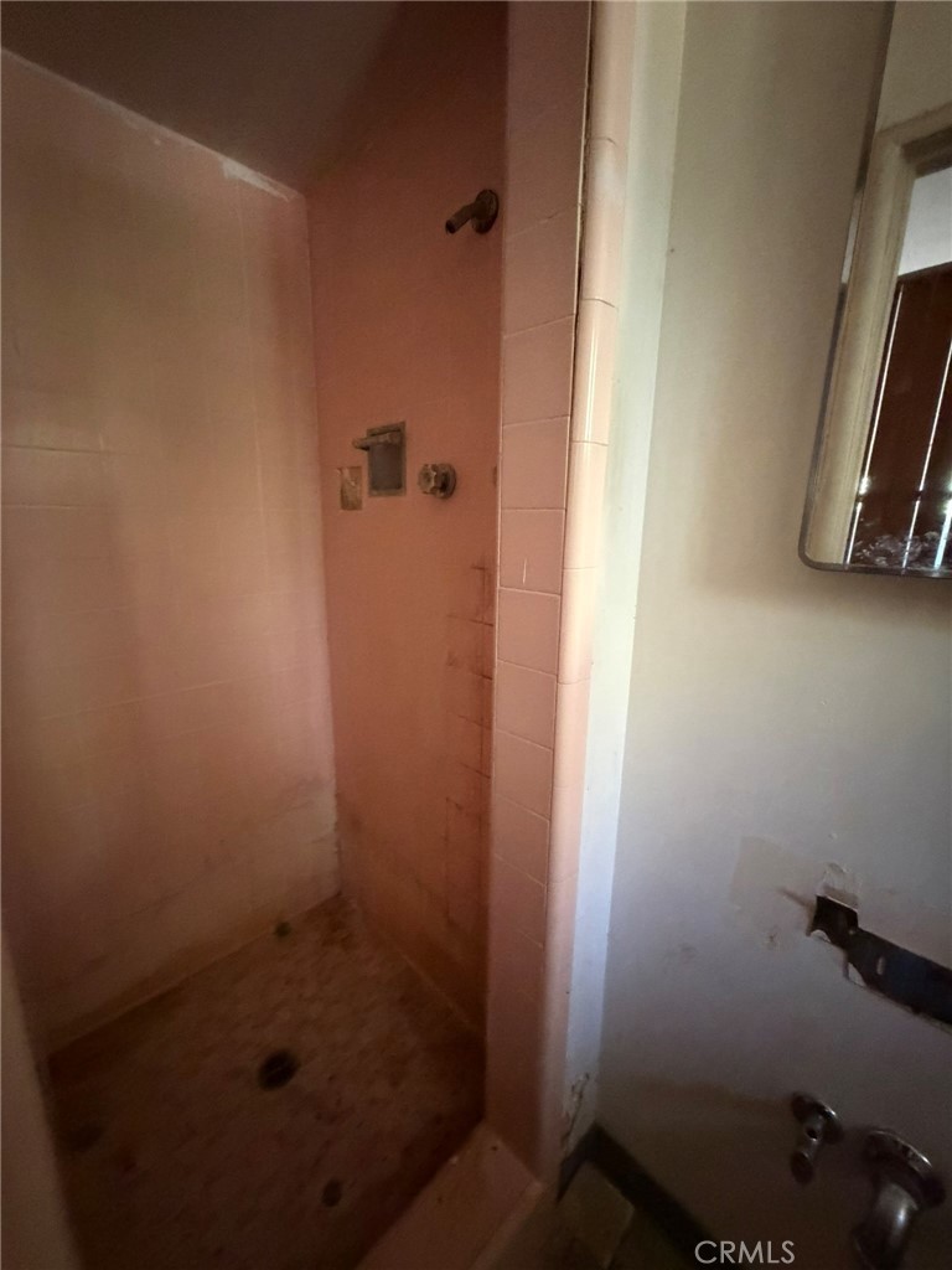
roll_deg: -0.8
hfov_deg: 85.7
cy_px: 635
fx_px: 513
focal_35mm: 14
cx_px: 476
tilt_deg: -13.0
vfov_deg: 102.1
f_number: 2.2
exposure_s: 1/40
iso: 1600
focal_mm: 2.22
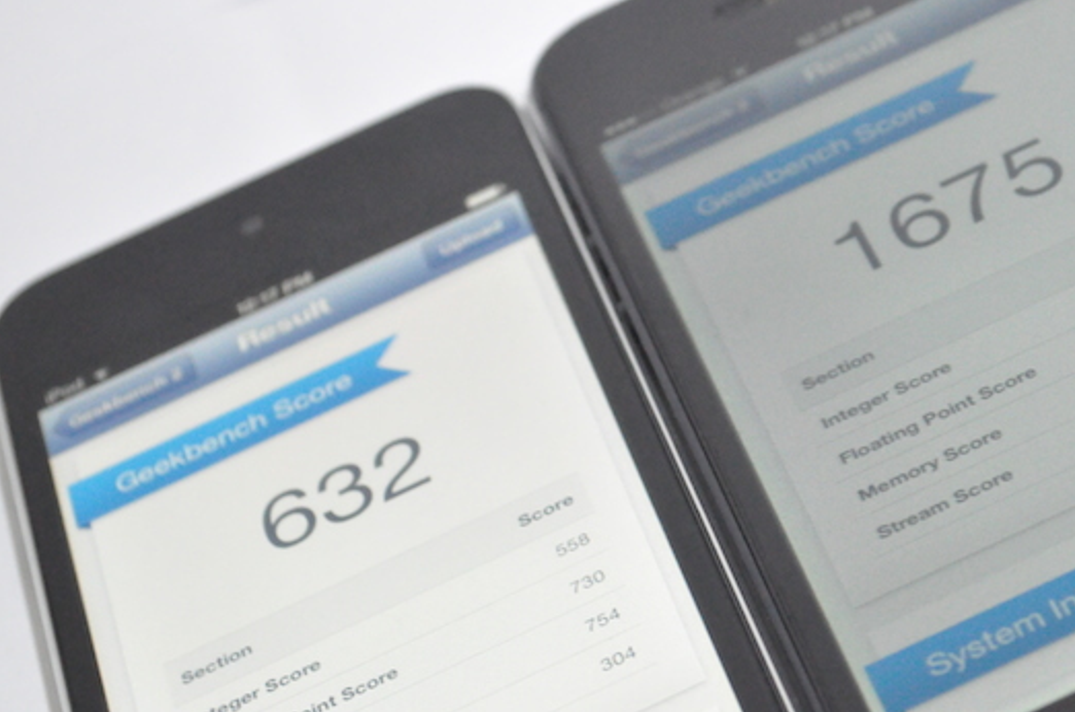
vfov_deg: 11.9
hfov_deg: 17.8
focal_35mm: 115
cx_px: 733
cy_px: 373
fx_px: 3428
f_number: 9
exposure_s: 1/60
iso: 4000
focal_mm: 50
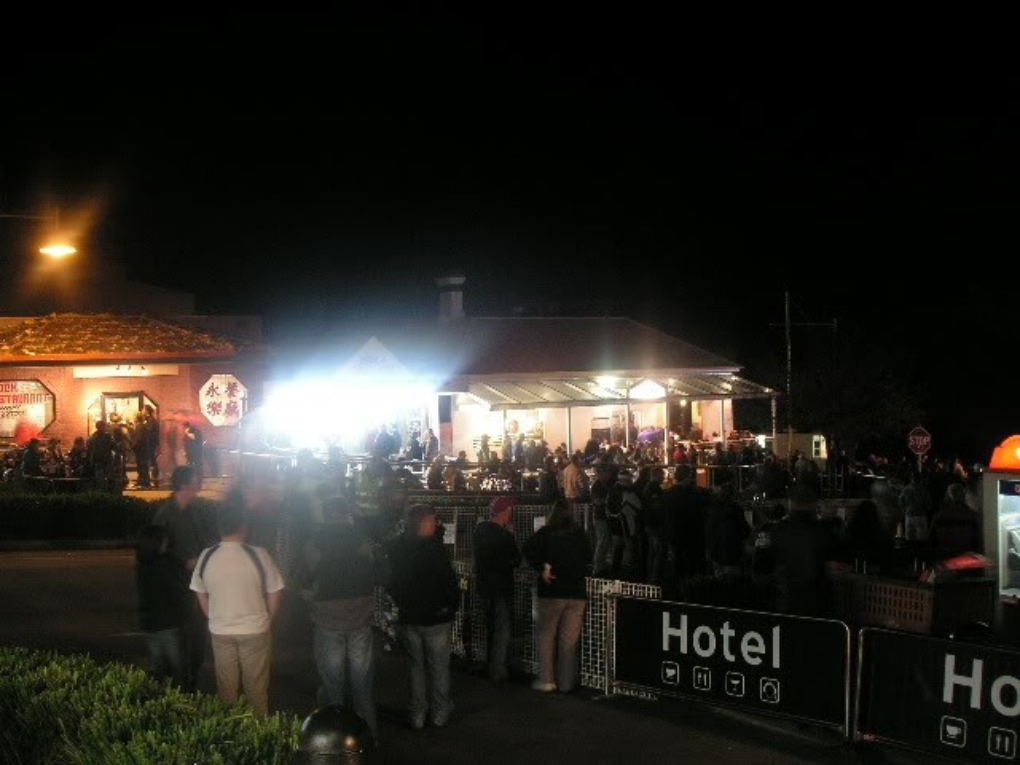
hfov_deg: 49.0
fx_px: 1120
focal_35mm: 38
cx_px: 510
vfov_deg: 37.7
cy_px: 382
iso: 100
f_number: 3.3
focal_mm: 6.3
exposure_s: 1
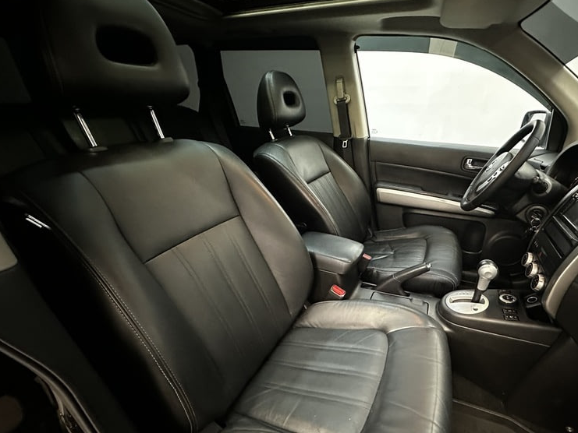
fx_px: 284
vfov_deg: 74.3
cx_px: 341
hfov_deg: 90.1
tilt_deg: -26.1
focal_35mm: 17
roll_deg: +0.4
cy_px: 247
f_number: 2.2
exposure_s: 1/34
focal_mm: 2.22
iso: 1250
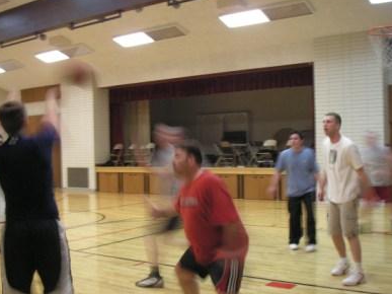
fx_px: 498
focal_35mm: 44
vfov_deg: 32.8
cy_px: 156
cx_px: 201
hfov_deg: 43.0
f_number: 3.3
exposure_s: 1/6
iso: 160
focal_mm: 6.3
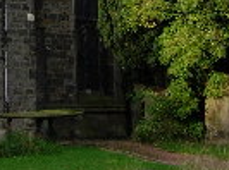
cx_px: -40
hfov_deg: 9.9
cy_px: -110
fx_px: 1306
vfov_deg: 7.3
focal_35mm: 198
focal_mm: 8.5
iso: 64
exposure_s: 1/456
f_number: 2.9
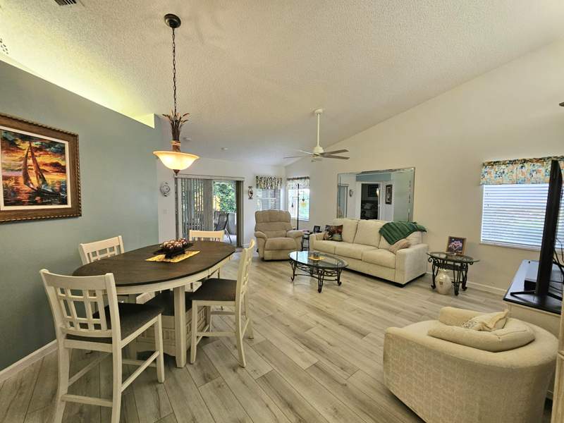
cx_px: 282
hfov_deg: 106.2
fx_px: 212
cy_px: 212
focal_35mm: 13
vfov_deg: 89.9
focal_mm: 2.2
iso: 200
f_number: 2.2
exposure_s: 1/60.2
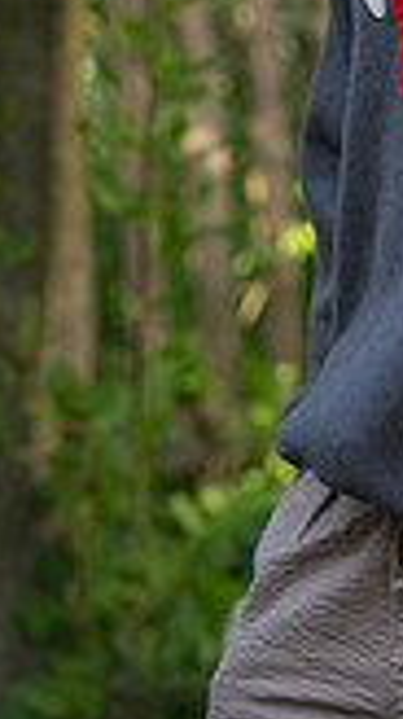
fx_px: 5730
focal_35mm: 301
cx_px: 620
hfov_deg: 4.0
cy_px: -136
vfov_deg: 7.1
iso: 250
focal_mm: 105
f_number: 4
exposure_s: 1/125
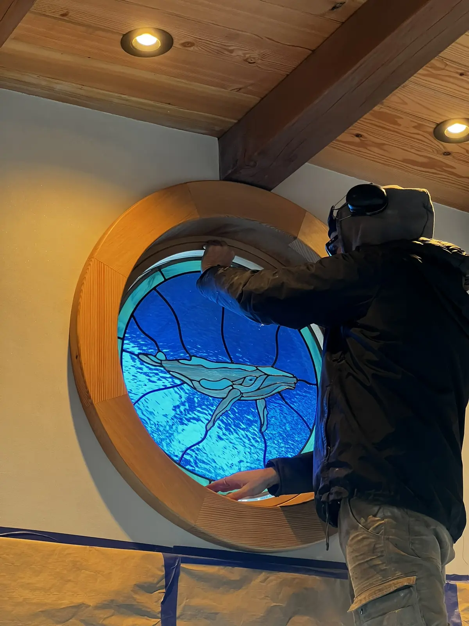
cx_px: 234
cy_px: 313
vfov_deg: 25.3
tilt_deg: +22.8
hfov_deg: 19.1
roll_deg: +1.7
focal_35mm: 77
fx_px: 1391
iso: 250
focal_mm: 9
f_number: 2.8
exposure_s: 1/60
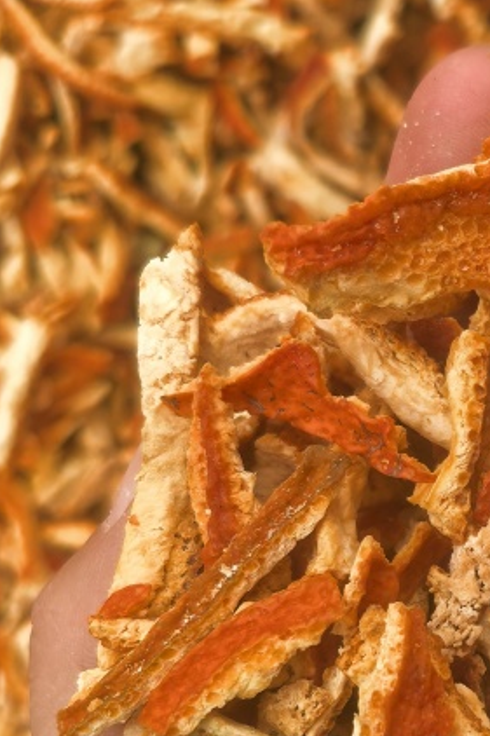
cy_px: 480
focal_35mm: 71
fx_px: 1451
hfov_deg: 17.6
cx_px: 682
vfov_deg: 28.3
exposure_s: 1/1000
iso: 64
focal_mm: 6.35
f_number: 2
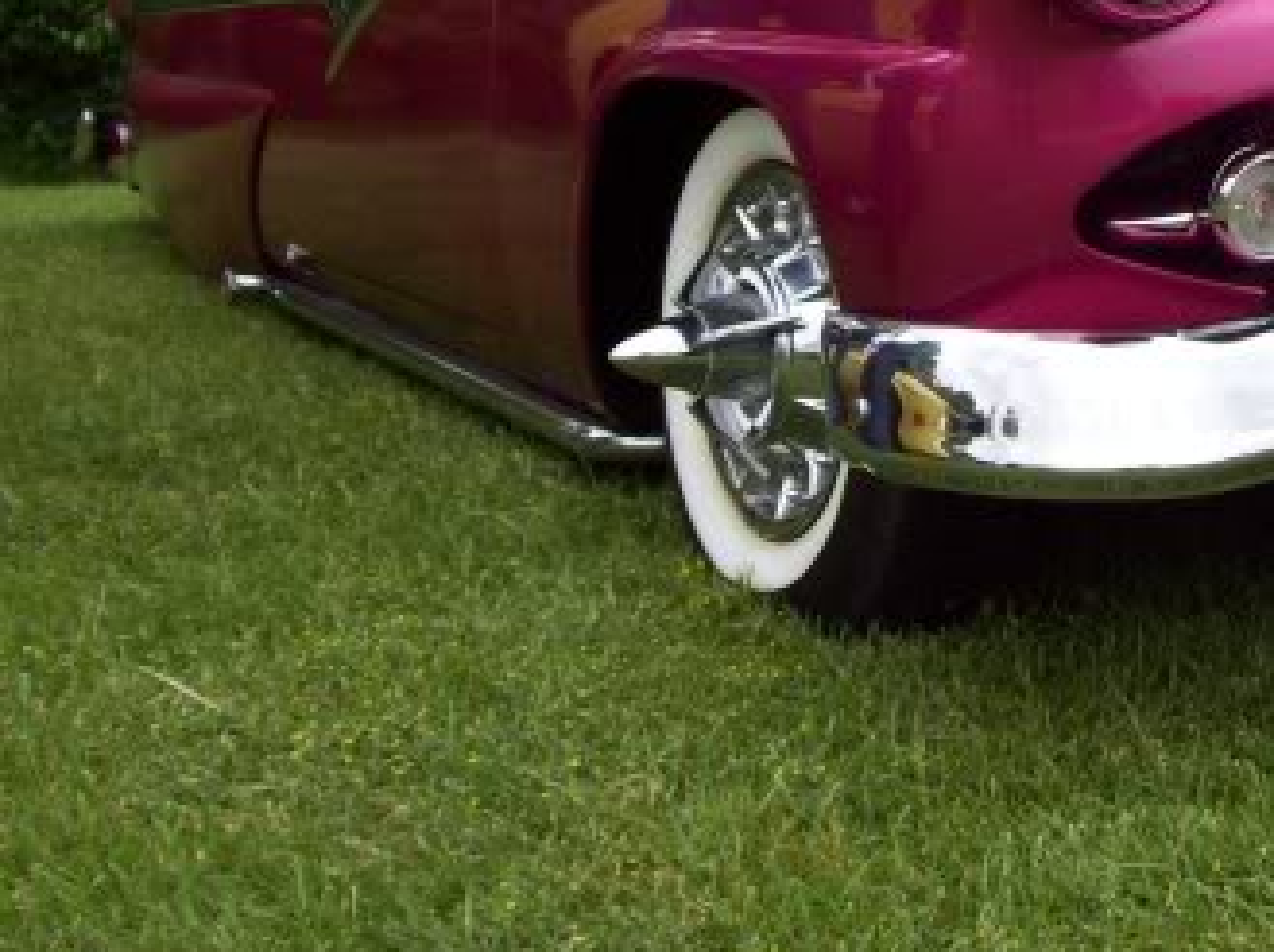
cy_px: 56
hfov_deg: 27.2
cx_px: 1036
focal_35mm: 70
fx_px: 2573
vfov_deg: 20.5
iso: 80
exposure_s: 1/342
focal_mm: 6
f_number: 2.7
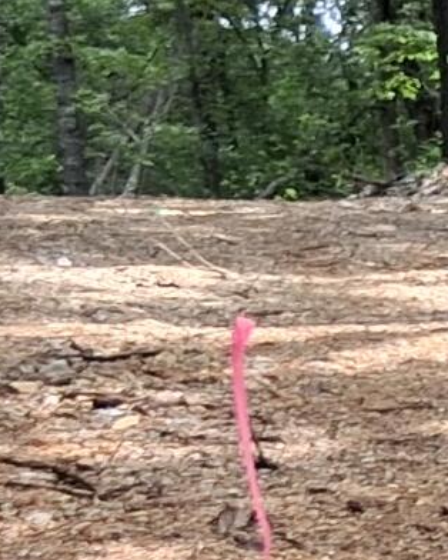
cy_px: 531
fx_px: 3213
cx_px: 1268
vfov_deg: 9.9
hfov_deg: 7.2
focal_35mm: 194
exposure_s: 1/140
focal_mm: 3.98
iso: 25
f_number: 1.8
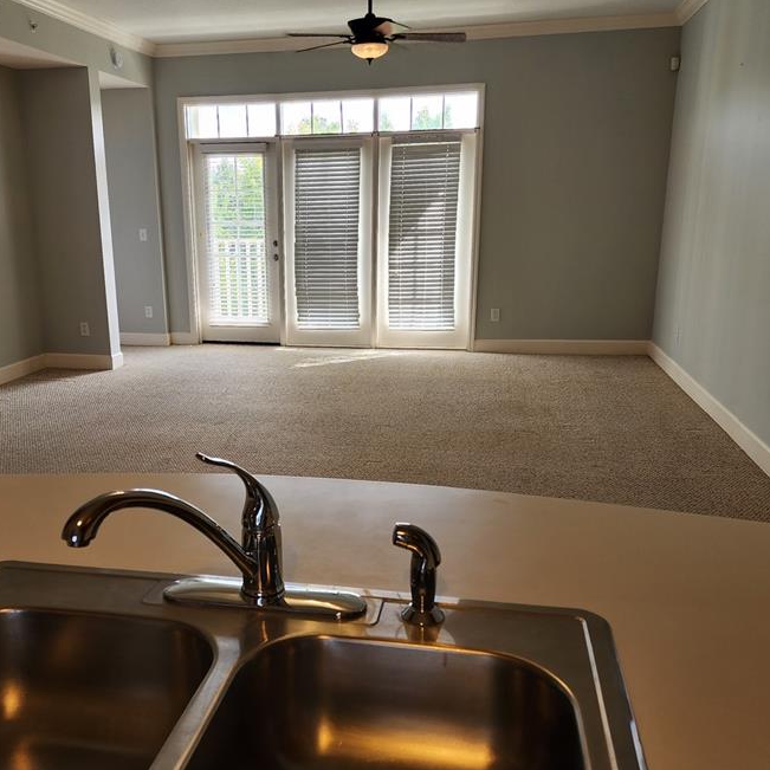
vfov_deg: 51.1
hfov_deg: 50.8
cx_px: 313
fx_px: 805
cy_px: 413
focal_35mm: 32
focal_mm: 6.4
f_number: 1.8
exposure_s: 1/120
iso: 64
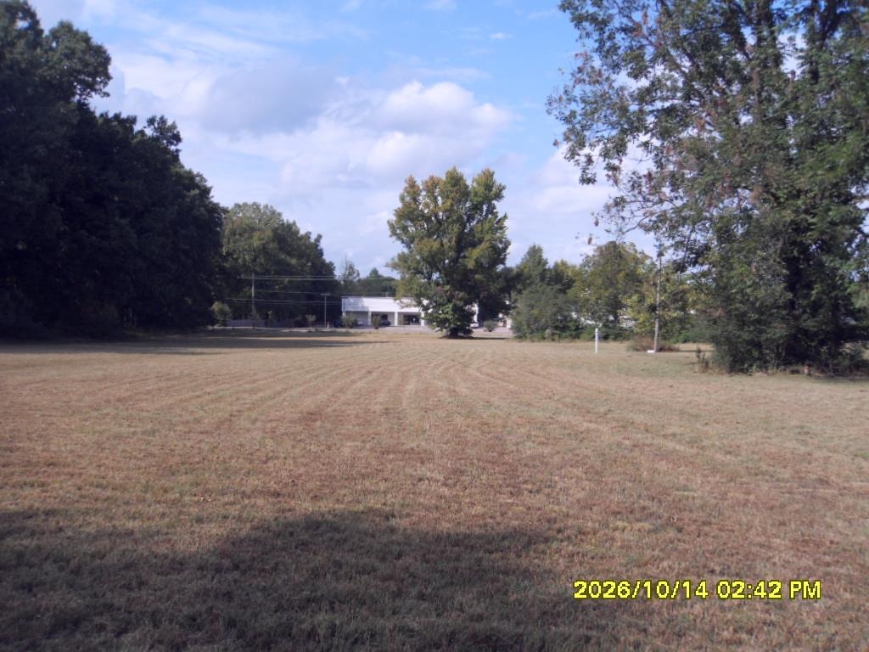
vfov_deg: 40.7
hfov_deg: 52.6
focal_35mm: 35
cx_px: 434
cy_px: 326
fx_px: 879
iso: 80
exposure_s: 1/180
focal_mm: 6.3
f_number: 8.2
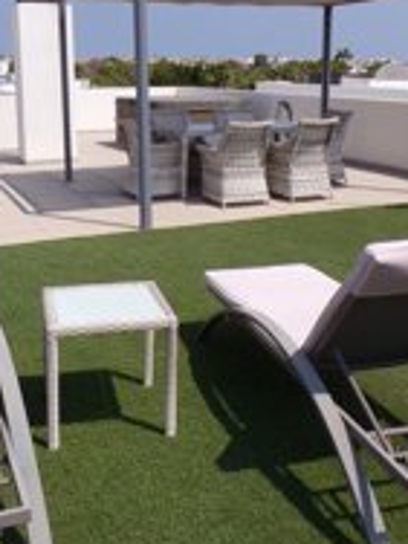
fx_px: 723
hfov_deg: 31.5
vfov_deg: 40.8
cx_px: 171
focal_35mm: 46
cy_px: 188
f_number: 5.8
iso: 80
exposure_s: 1/550
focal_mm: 4.3
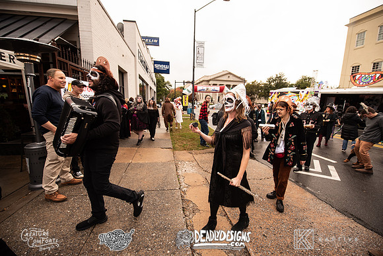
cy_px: 128
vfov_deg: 81.2
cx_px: 192
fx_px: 149
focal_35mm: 14
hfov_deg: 104.2
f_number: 3.5
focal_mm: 14
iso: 400
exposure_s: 1/250
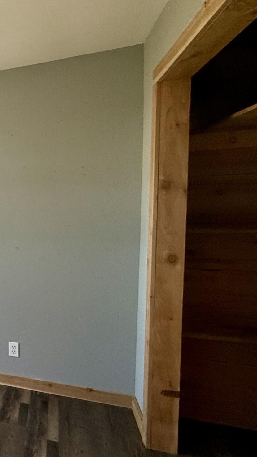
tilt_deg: -2.9
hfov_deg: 26.1
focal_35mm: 31
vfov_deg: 62.6
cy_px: 234
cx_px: -141
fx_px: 376
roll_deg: +1.2
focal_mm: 2.22
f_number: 2.2
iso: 250
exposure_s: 1/99
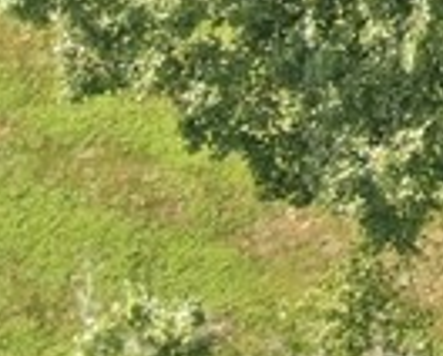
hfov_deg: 5.2
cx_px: 1577
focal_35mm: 340
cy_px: -924
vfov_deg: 4.3
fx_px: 4464
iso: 100
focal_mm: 7.9
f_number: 3.7
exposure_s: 1/160
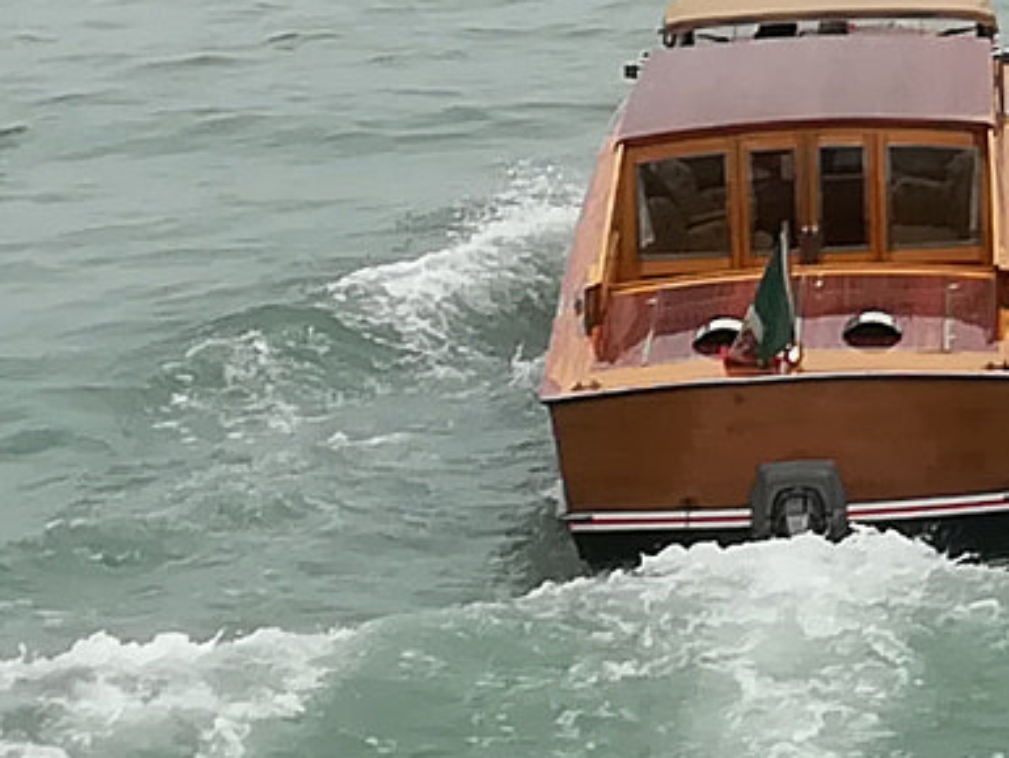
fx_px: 5569
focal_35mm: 191
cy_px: -475
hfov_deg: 10.2
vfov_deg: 7.6
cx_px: 1279
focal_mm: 3.83
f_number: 2.2
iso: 50
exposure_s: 1/160
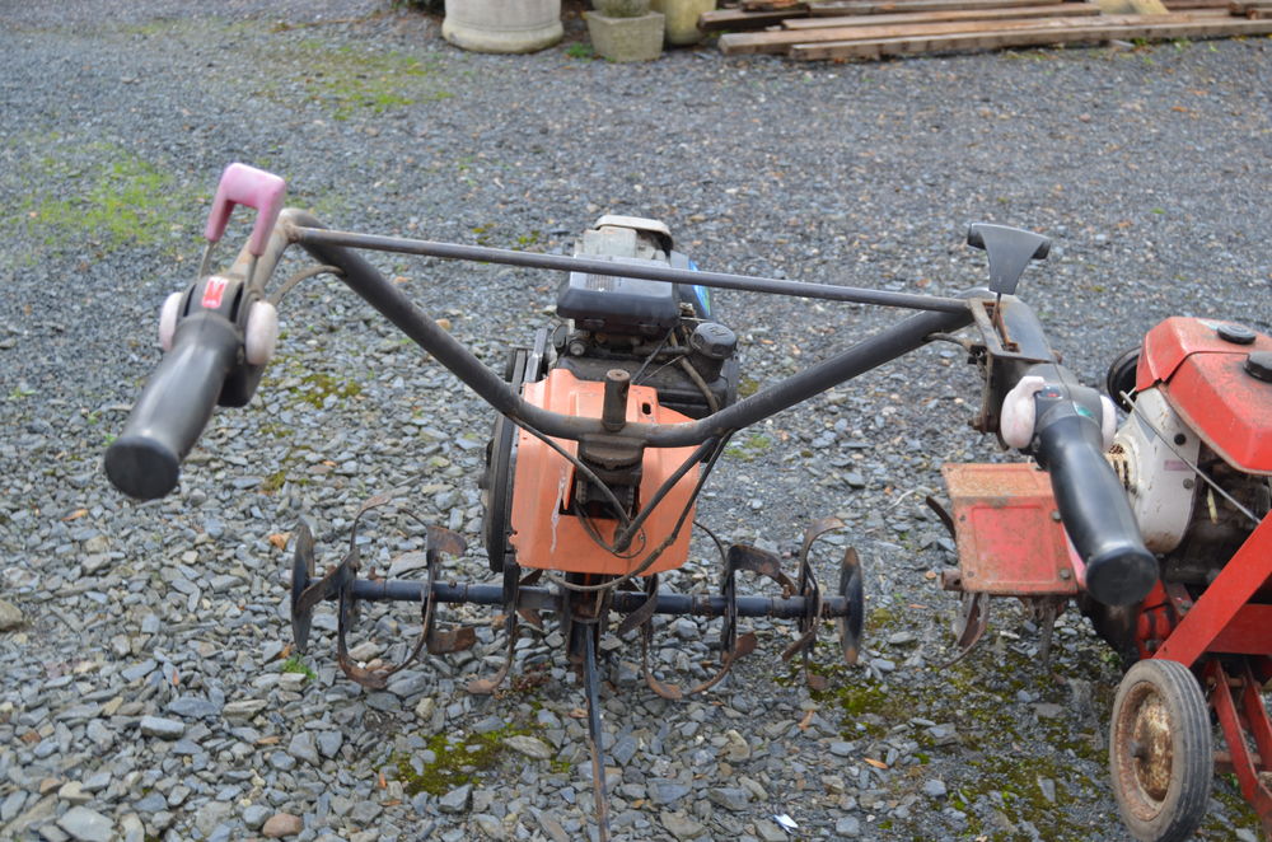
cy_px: 421
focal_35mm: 39
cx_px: 636
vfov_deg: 34.1
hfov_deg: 49.6
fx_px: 1375
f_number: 5.6
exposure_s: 1/60
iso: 100
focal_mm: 26
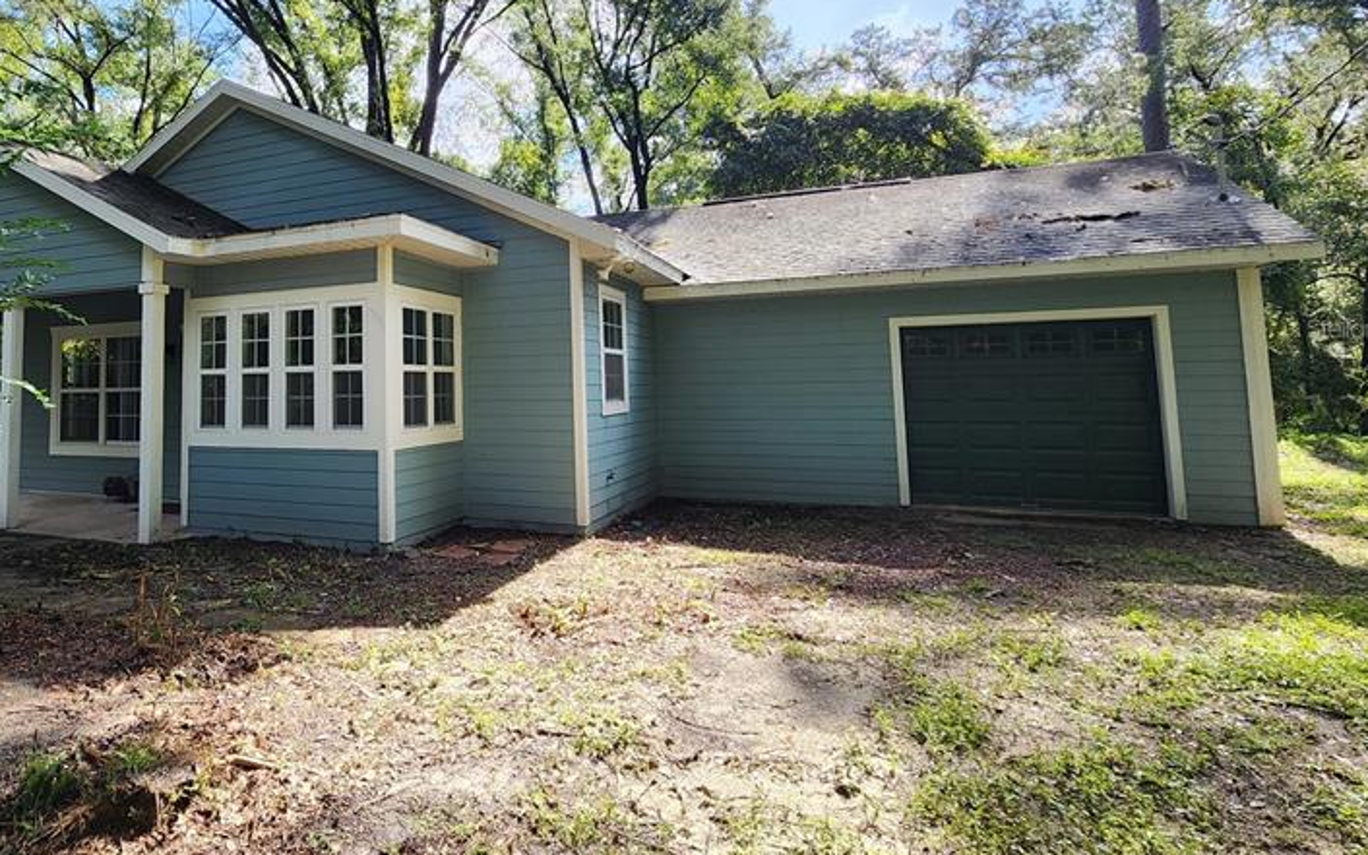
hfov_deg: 81.6
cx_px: 432
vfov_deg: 59.0
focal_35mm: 20
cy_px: 328
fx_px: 746
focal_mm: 2.2
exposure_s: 1/245
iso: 50
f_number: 2.2
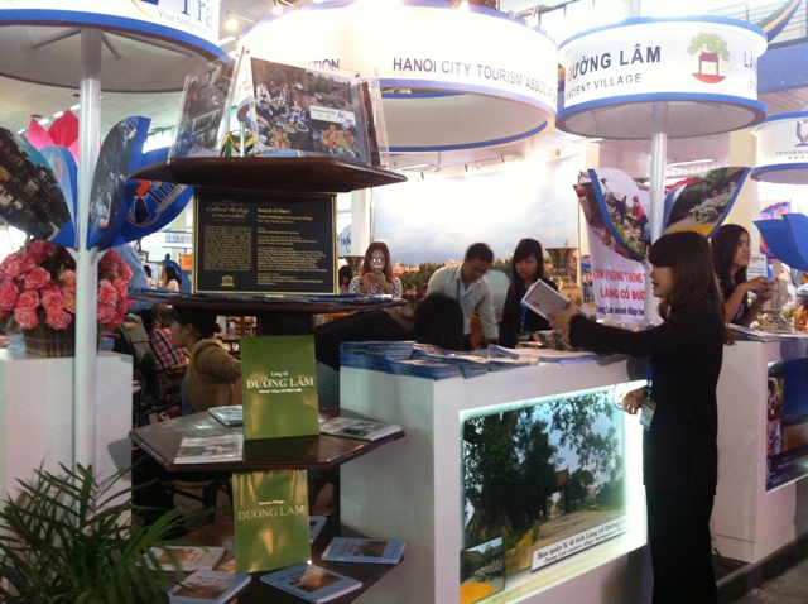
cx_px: 404
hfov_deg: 52.7
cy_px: 302
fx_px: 816
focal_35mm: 35
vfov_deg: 40.6
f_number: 2.8
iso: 200
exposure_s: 1/15
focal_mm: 3.85
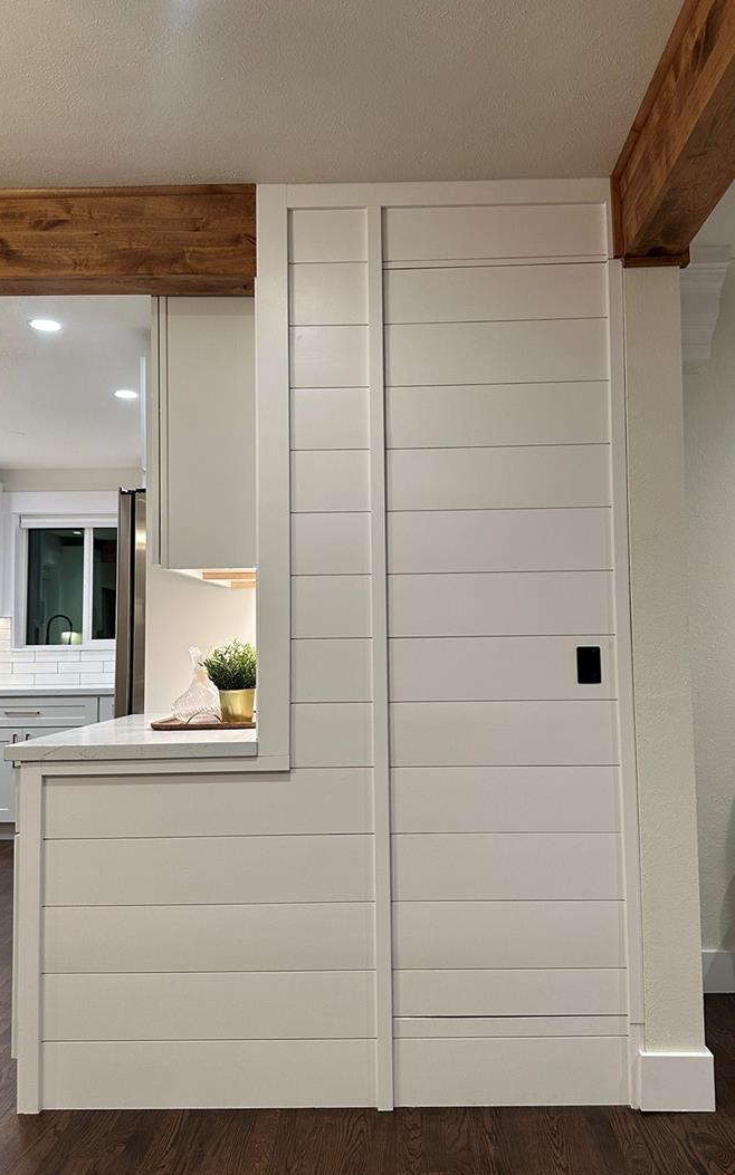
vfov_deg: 64.6
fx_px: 930
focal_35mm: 29
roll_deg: +0.3
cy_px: 571
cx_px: 405
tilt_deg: +2.8
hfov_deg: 43.1
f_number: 1.78
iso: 200
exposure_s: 1/120
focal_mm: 6.86
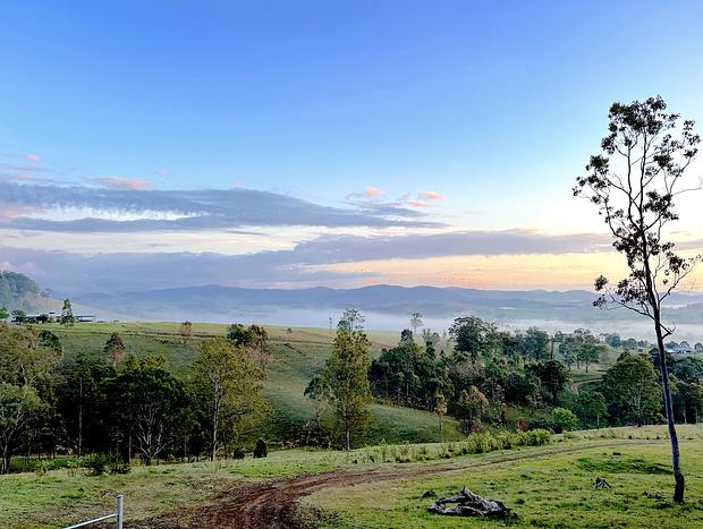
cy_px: 264
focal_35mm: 24
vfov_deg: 56.9
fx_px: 488
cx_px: 352
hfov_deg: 71.5
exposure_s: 1/456
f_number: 1.78
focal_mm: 6.86
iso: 80
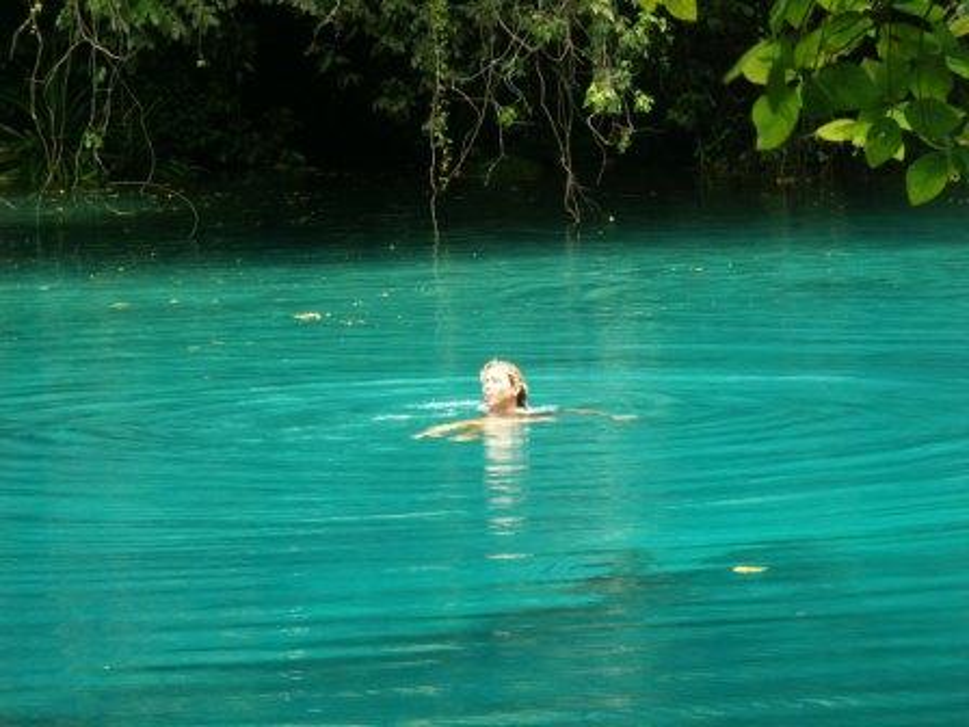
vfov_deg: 8.6
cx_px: 484
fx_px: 4815
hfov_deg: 11.5
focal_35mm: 172
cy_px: 364
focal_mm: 28.14
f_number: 5
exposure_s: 1/40
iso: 50
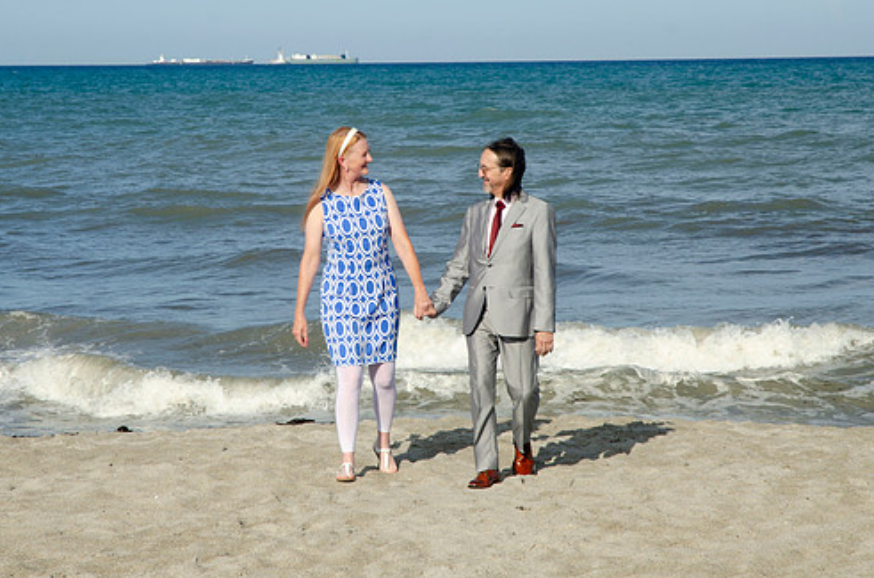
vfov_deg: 11.0
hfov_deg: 16.6
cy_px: 238
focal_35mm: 124
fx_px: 3004
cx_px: 395
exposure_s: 1/250
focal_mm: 70
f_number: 10
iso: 100
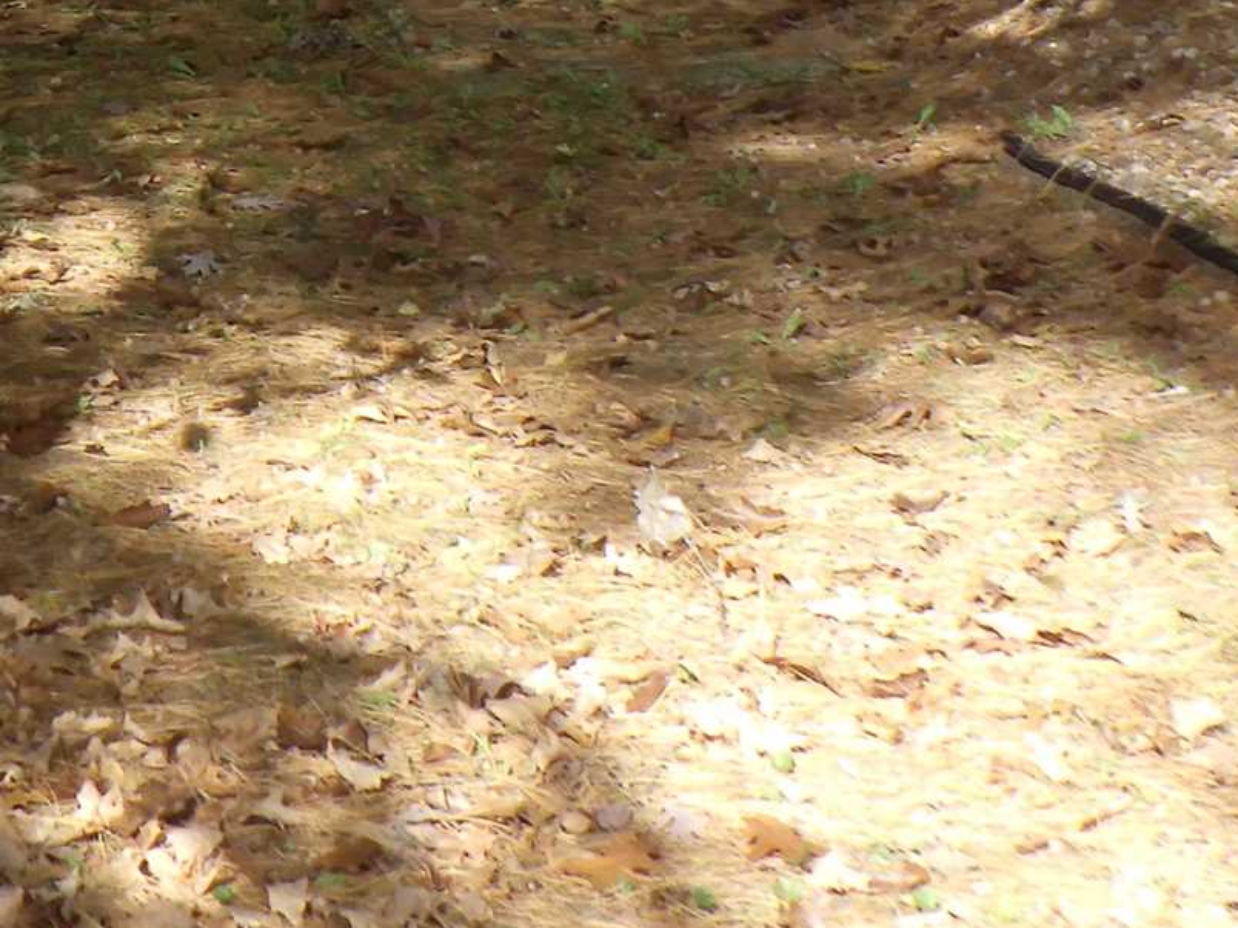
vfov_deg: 13.2
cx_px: 148
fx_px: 3827
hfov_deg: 18.1
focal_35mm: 107
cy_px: -372
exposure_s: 1/250
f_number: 4.2
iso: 125
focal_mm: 5
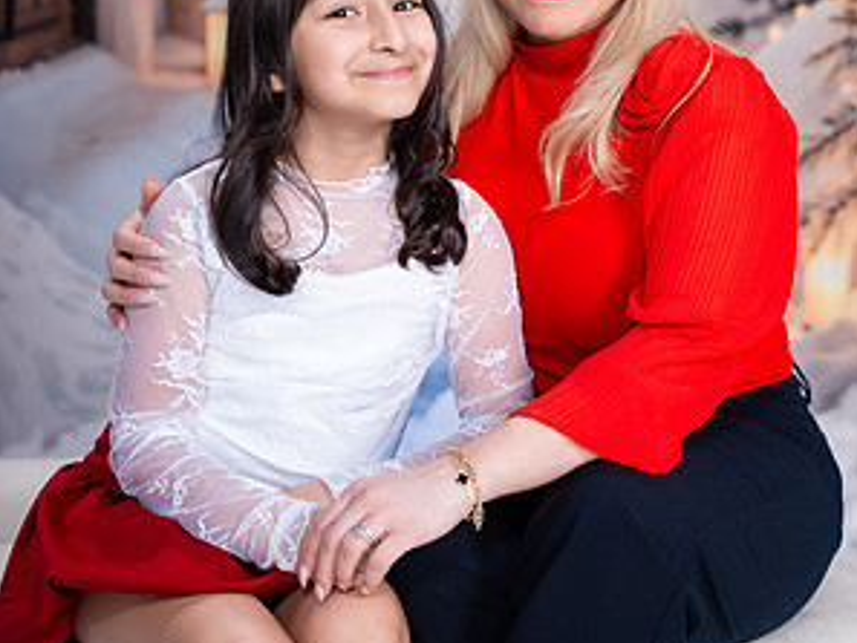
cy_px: 251
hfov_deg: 23.5
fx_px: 2056
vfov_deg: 17.8
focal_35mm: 83
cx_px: 430
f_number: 3.5
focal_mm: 57
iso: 500
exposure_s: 1/200
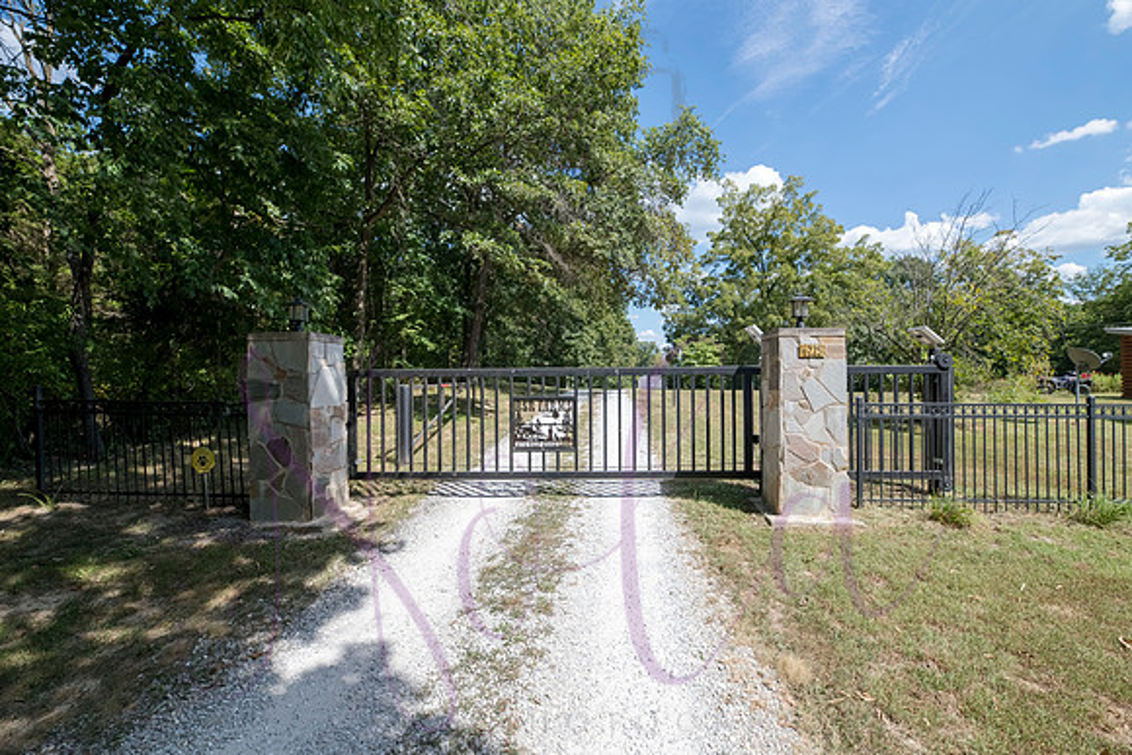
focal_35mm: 15
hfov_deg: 101.3
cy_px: 375
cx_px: 586
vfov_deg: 78.4
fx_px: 463
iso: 320
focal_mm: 14
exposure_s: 1/400
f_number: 8
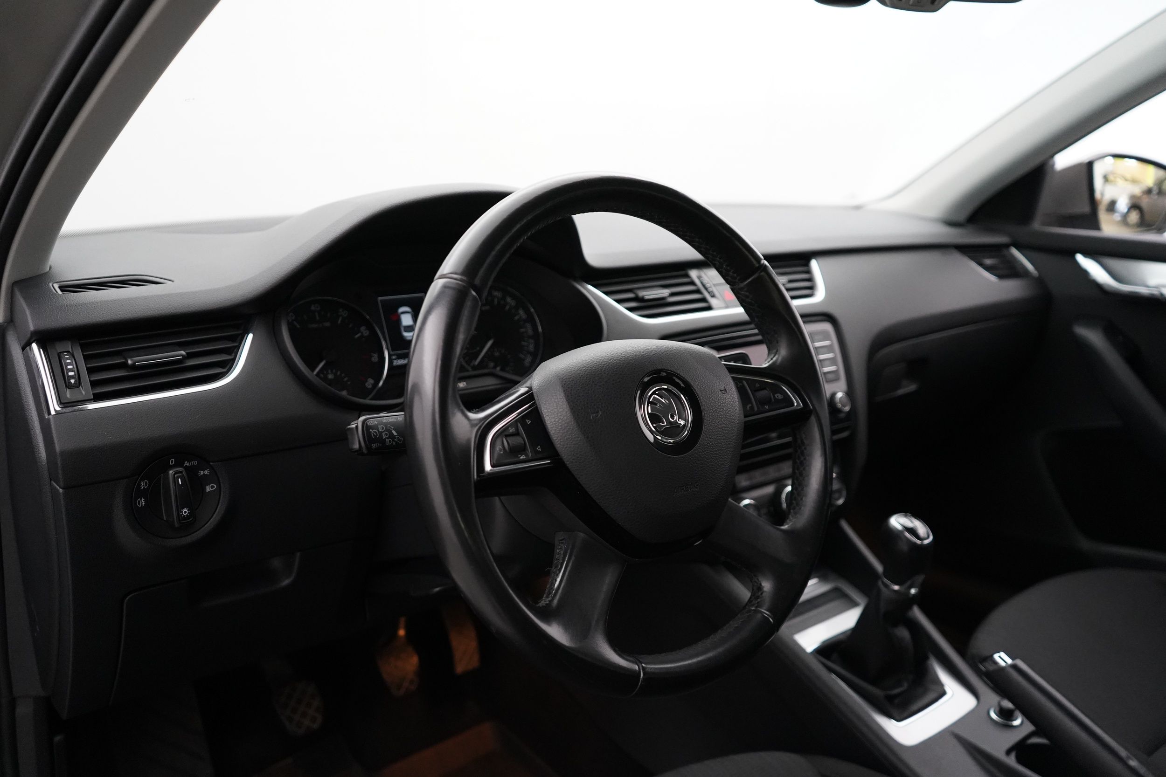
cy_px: 388
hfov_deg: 65.5
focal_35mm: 28
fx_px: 907
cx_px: 583
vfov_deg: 46.4
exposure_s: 1/160
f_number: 3.5
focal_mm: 28
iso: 6400
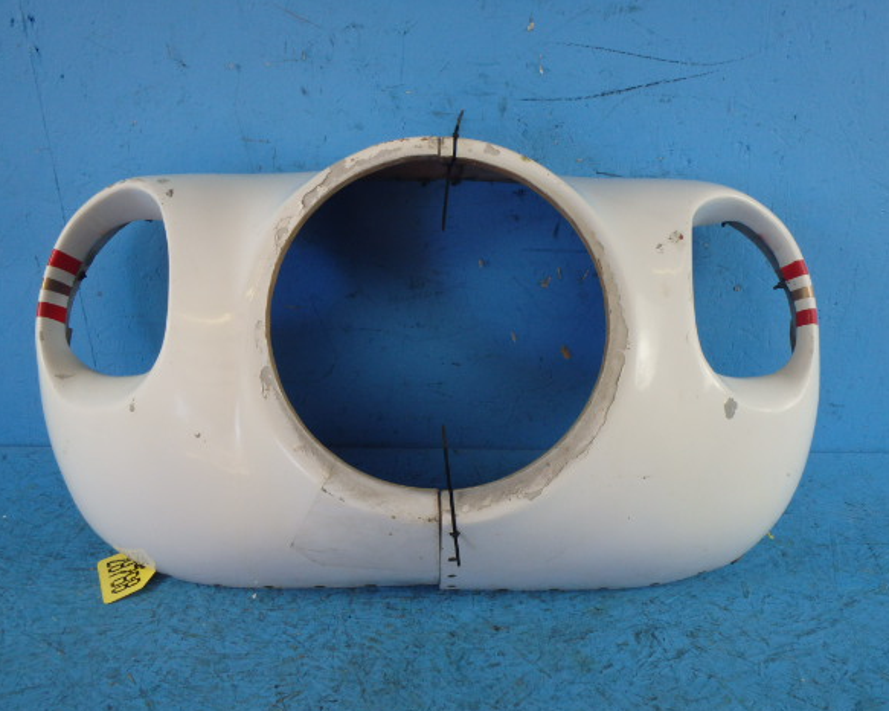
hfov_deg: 58.8
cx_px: 454
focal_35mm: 30
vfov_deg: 48.5
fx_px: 789
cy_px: 352
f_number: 3.9
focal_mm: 5
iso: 200
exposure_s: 1/60
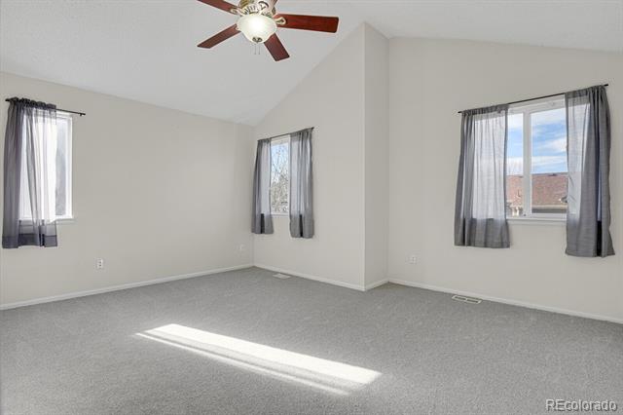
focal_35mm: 17
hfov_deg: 93.3
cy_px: 208
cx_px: 312
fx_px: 294
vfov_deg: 70.4
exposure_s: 1/1.67
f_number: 8
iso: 250
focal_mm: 17
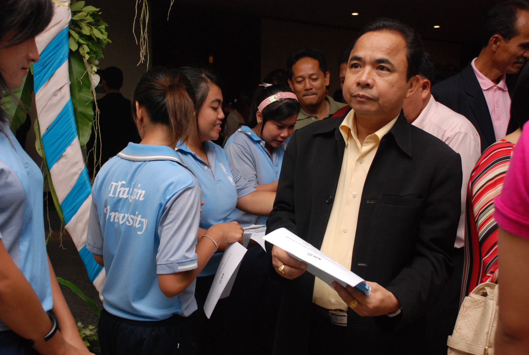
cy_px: 178
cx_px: 264
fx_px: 618
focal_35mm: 42
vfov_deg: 32.0
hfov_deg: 46.3
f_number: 5.6
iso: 1000
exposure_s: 1/125
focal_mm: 28
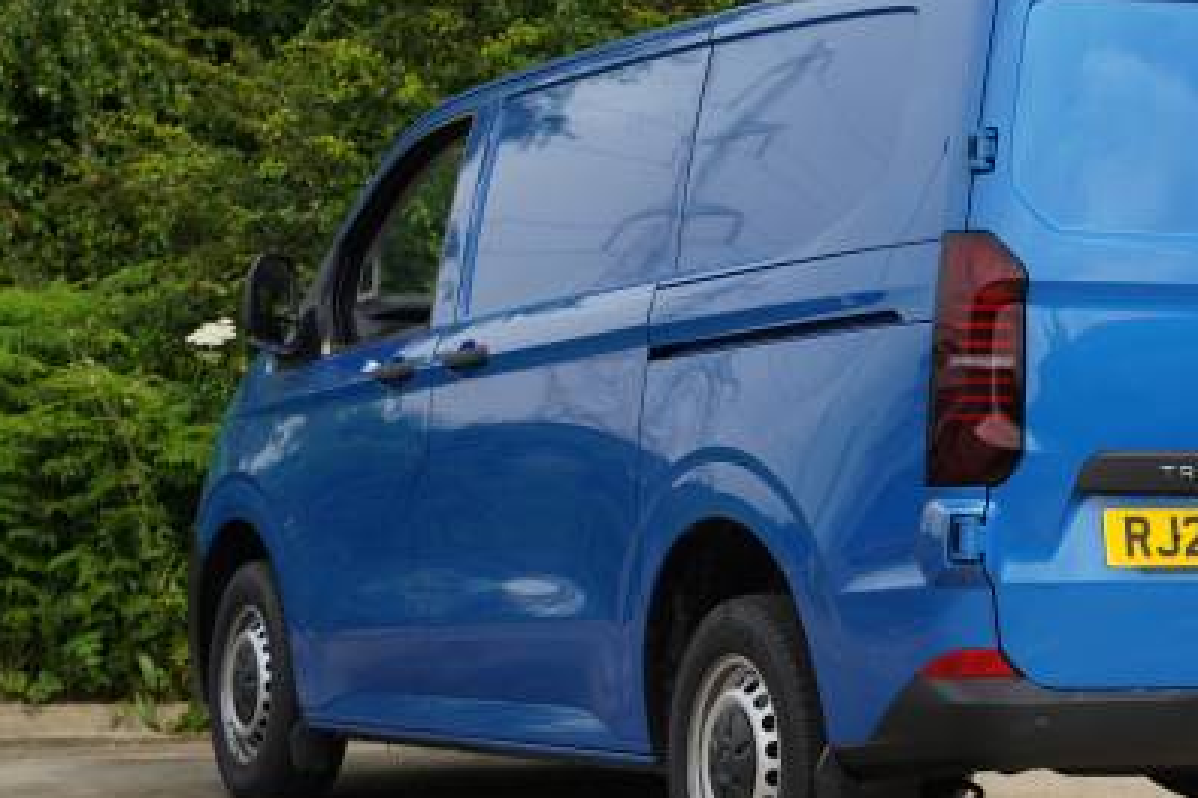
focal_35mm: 113
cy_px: 393
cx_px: 962
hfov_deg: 17.9
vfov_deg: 12.1
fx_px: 3760
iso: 100
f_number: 4.5
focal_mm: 70
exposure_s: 1/200
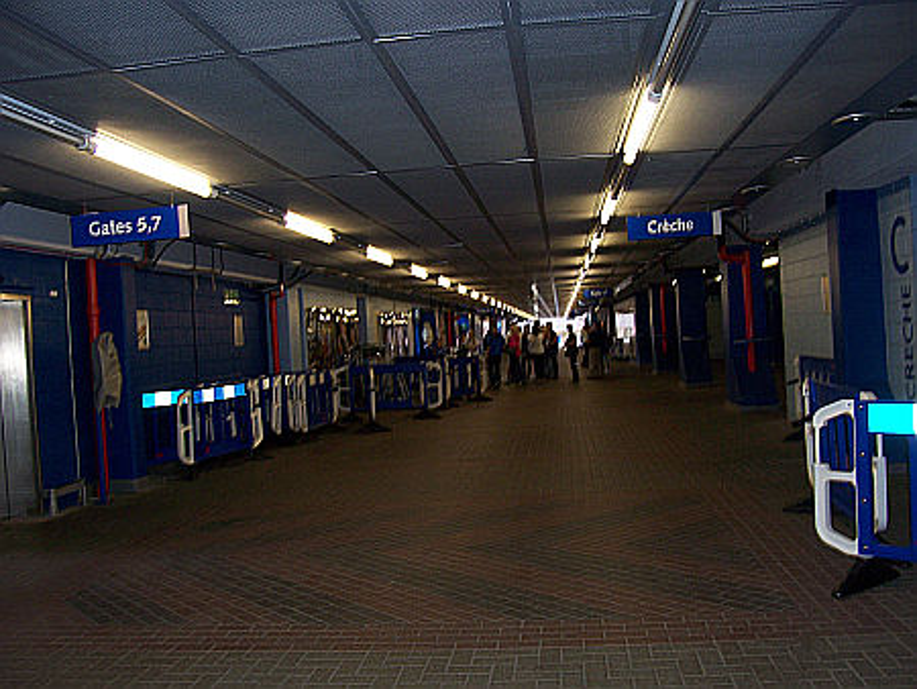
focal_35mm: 34
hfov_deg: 53.9
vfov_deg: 41.8
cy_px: 344
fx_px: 901
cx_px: 458
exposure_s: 1/60
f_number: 2.7
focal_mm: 5.6
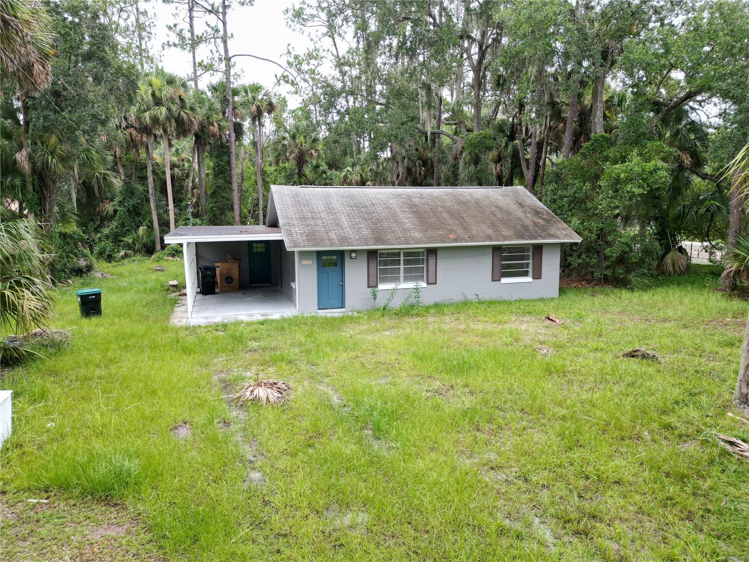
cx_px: 374
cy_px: 281
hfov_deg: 71.6
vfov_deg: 56.8
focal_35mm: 24
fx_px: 519
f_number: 1.7
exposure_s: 1/1000
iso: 200
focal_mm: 6.72
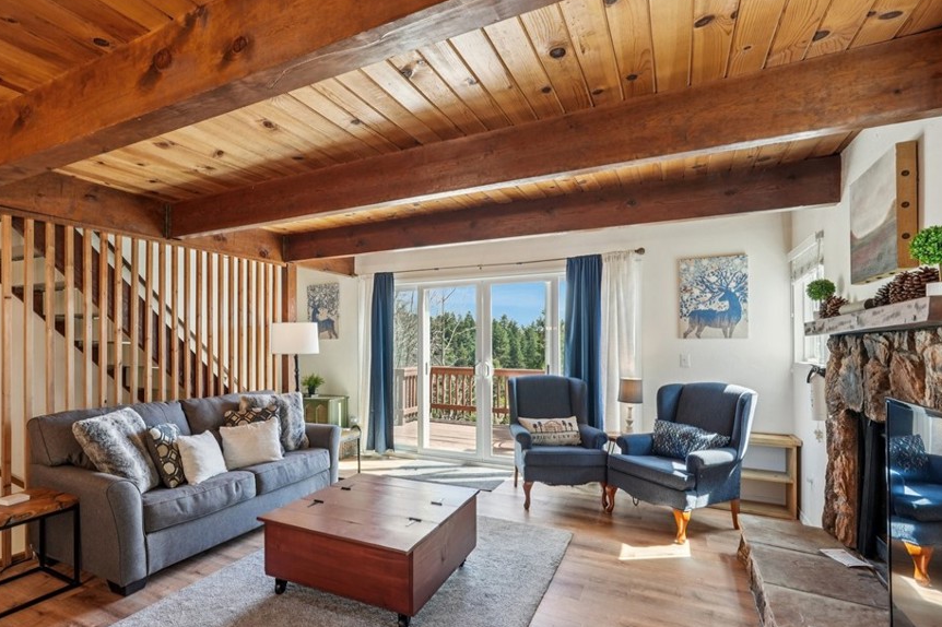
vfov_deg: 64.4
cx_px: 397
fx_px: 497
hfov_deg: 86.3
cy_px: 339
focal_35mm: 19
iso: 400
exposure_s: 1/10
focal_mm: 16
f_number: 9.5
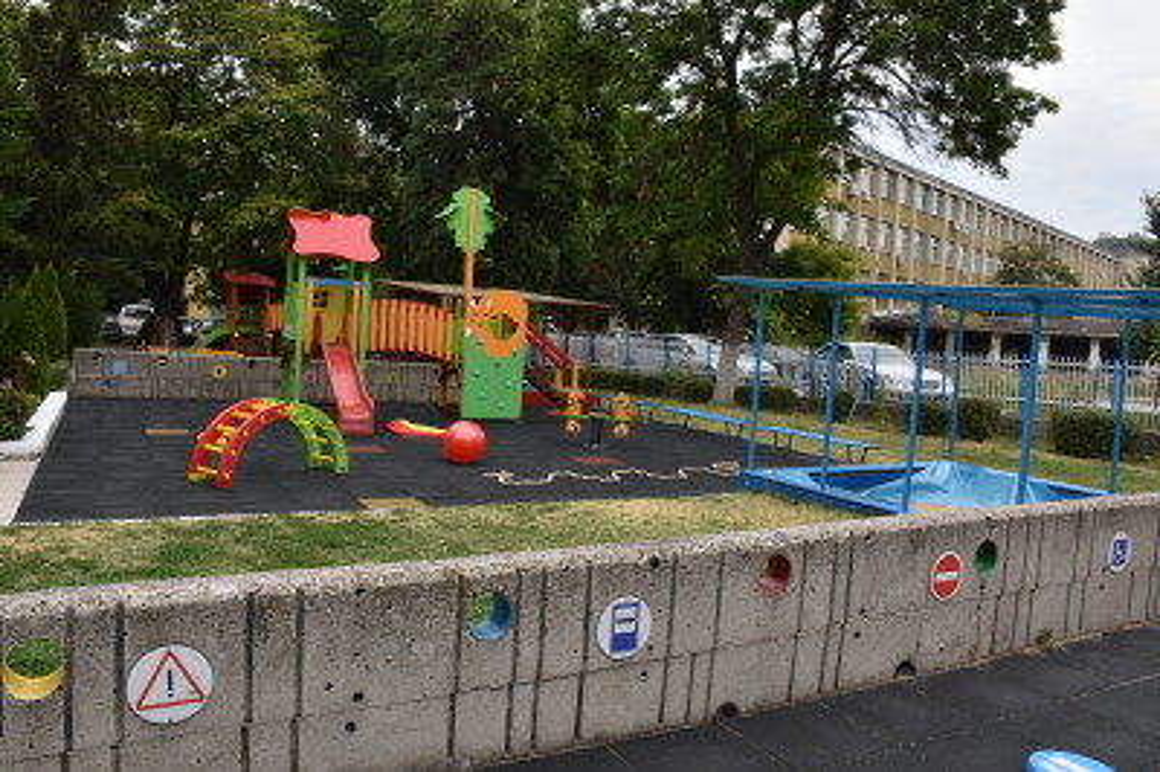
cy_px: 386
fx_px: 869
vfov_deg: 47.9
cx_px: 580
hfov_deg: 67.4
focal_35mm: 27
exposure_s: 1/200
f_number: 7.1
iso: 200
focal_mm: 18
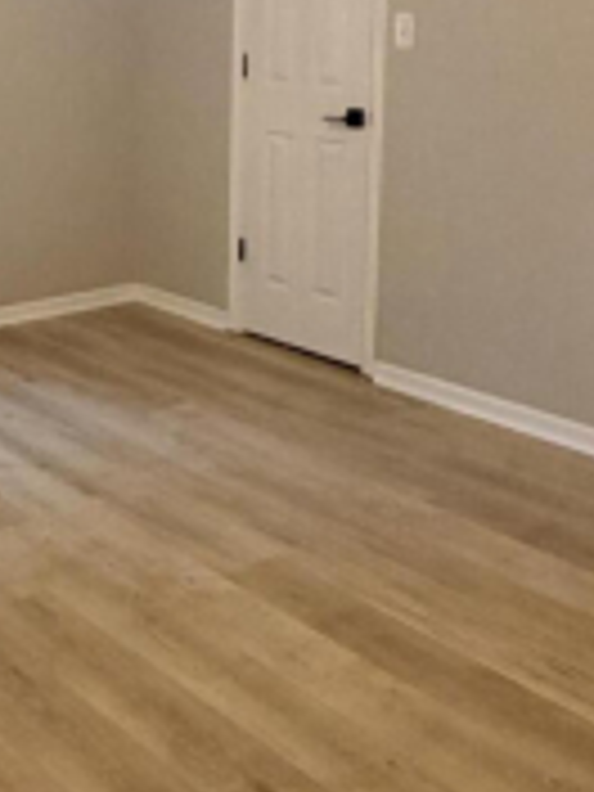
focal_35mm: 53
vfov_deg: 35.1
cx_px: 22
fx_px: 1213
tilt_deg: -8.3
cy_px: 164
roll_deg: +0.7
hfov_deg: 26.3
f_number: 2.2
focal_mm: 2.22
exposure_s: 1/60
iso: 250
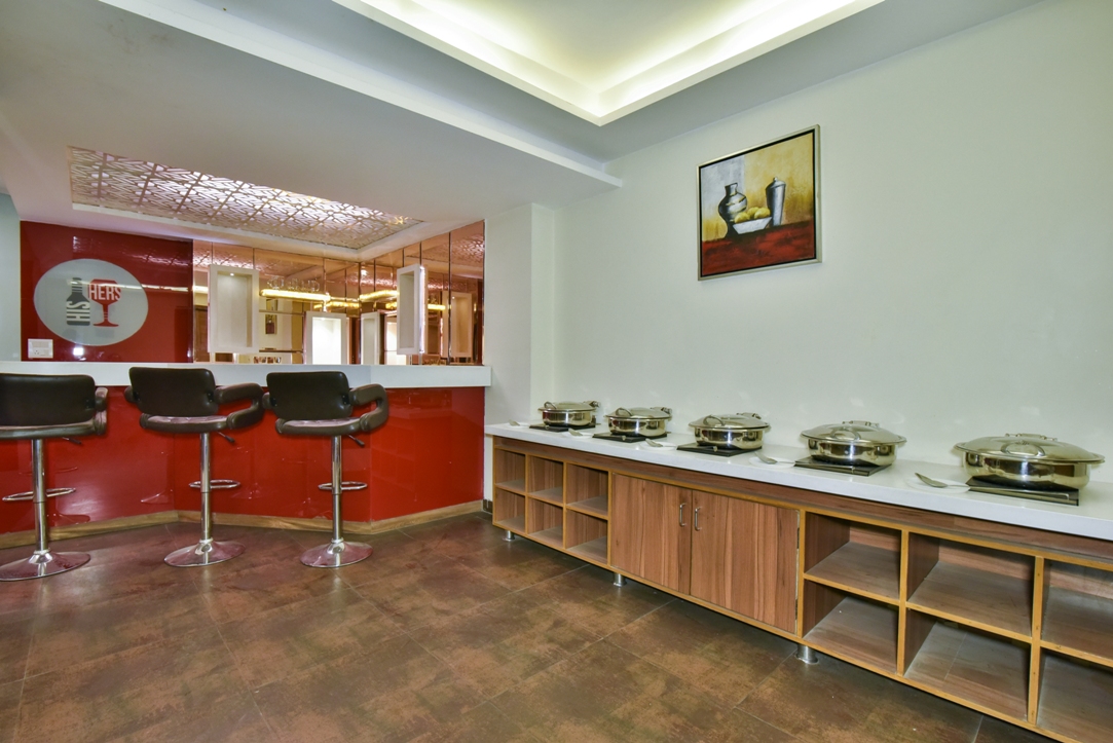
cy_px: 372
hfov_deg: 96.7
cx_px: 556
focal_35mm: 16
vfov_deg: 73.8
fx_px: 495
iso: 5000
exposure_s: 1/15
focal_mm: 16
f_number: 9
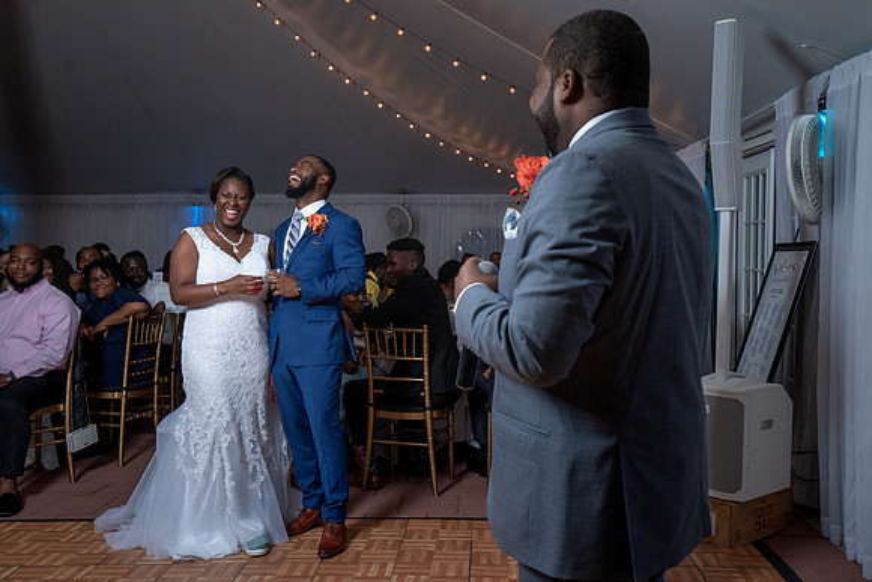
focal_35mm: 38
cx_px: 461
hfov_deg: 50.8
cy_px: 282
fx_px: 917
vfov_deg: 35.2
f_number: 5.6
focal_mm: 35
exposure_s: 1/200
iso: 2000
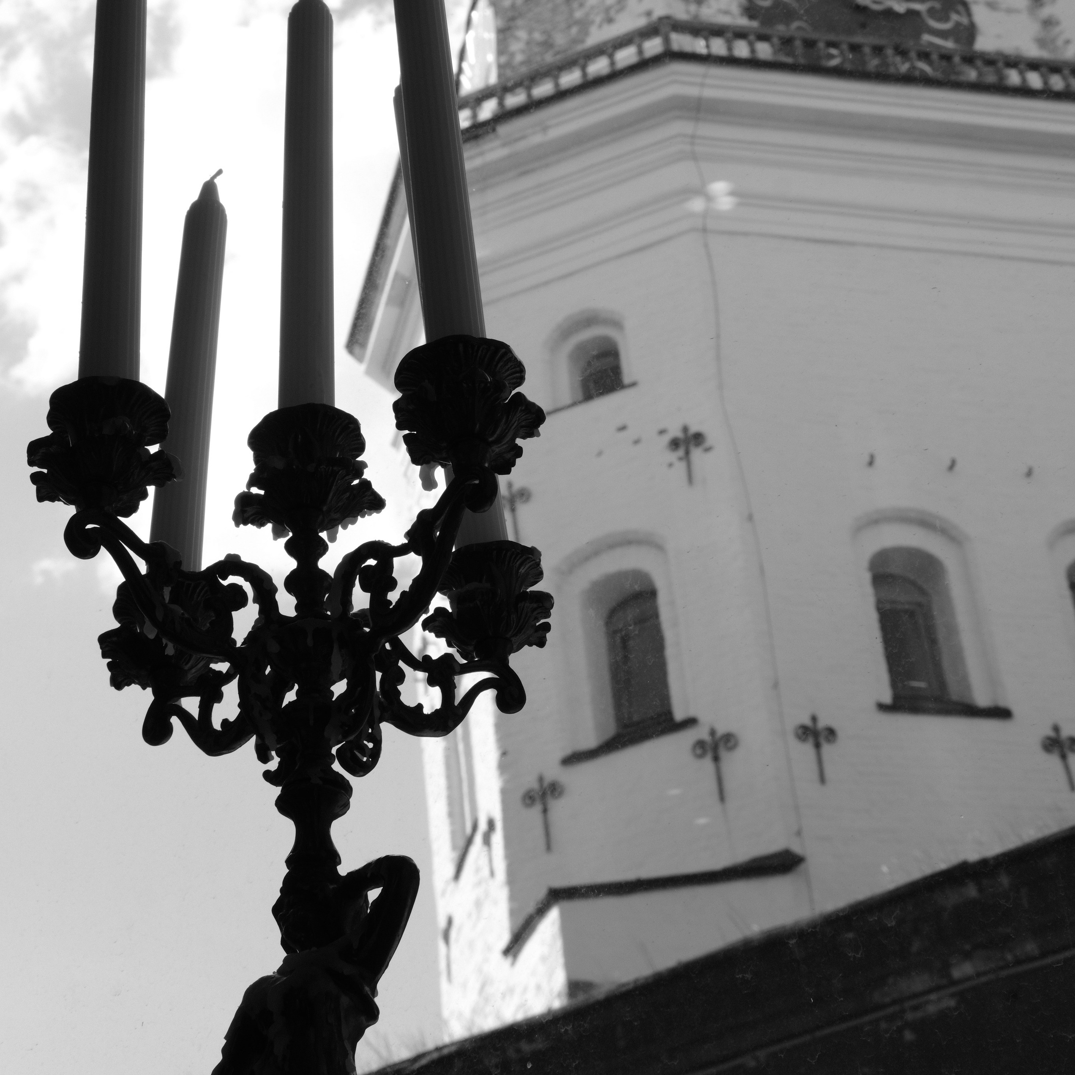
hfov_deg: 25.4
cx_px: 540
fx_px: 2389
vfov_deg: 25.2
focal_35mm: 68
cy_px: 347
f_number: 16
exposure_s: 1/30
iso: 125
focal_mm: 35
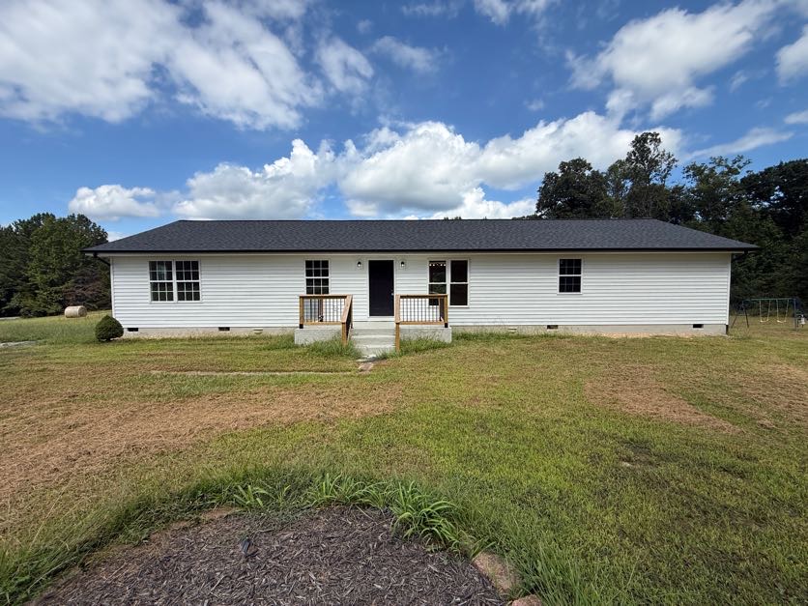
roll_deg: +0.7
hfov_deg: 102.1
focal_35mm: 14
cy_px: 303
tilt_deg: -2.5
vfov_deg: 85.7
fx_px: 327
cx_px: 404
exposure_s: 1/1848
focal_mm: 2.22
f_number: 2.2
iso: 50
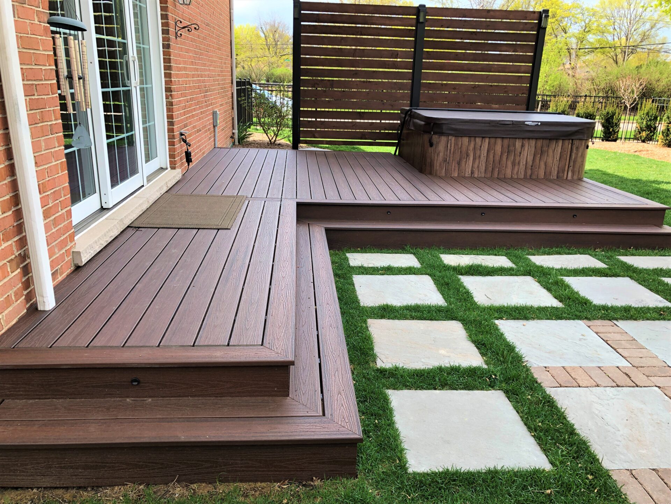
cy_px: 252
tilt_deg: -19.0
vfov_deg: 49.7
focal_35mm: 28
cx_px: 336
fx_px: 543
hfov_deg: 63.4
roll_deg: -2.4
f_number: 1.8
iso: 20
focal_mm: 4
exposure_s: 1/221
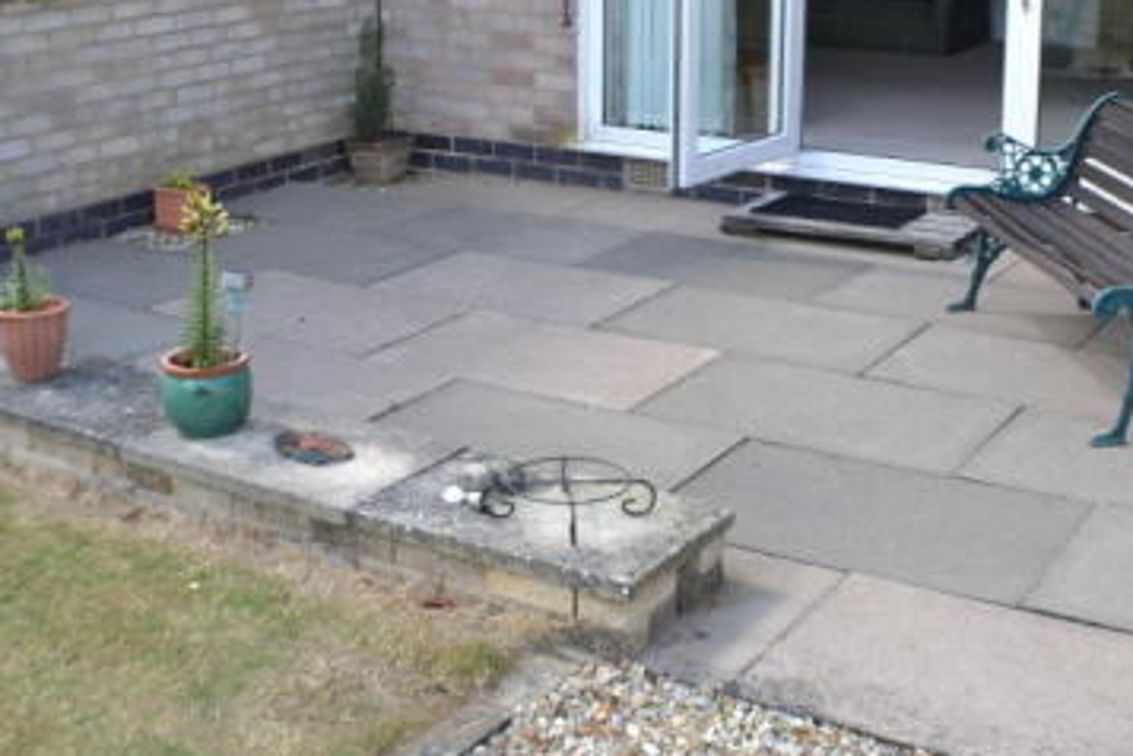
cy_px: 119
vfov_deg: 20.3
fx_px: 2077
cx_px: 557
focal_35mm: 66
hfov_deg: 30.5
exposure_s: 1/125
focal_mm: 24
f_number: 5.6
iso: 180
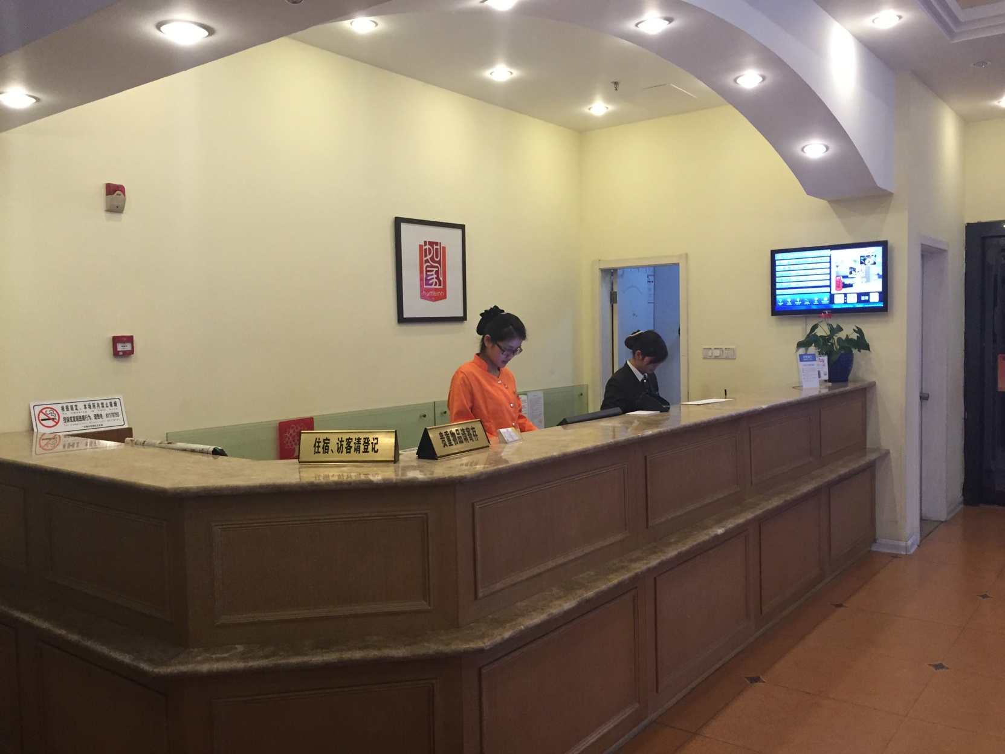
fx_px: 842
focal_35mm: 29
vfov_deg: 48.2
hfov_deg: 61.7
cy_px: 377
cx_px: 502
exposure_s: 1/33
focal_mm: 4.15
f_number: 2.2
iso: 200
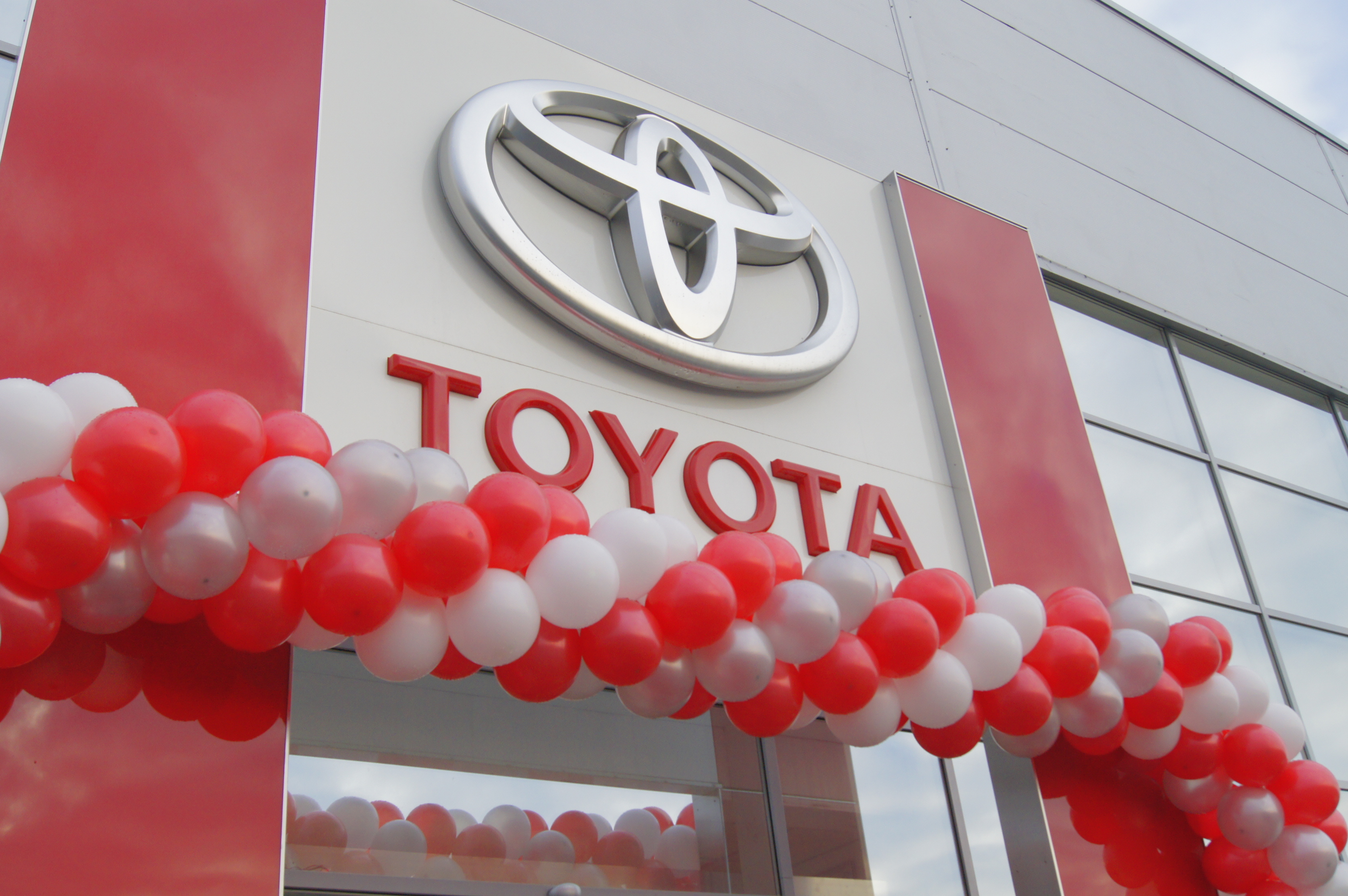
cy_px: 448
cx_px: 674
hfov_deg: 53.2
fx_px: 1347
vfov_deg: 36.8
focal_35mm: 36
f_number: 7.1
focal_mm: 24
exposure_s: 1/640
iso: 400
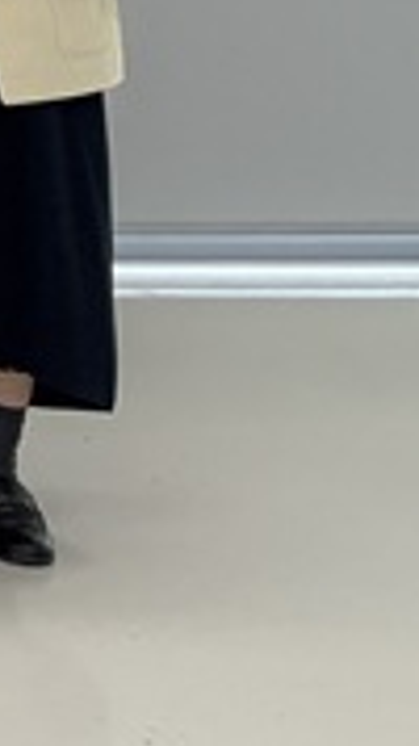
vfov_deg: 13.9
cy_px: -396
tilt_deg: -1.6
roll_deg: +1.2
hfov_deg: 6.5
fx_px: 2867
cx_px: -1322
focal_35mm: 145
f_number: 1.6
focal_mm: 5.96
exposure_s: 1/241
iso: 160
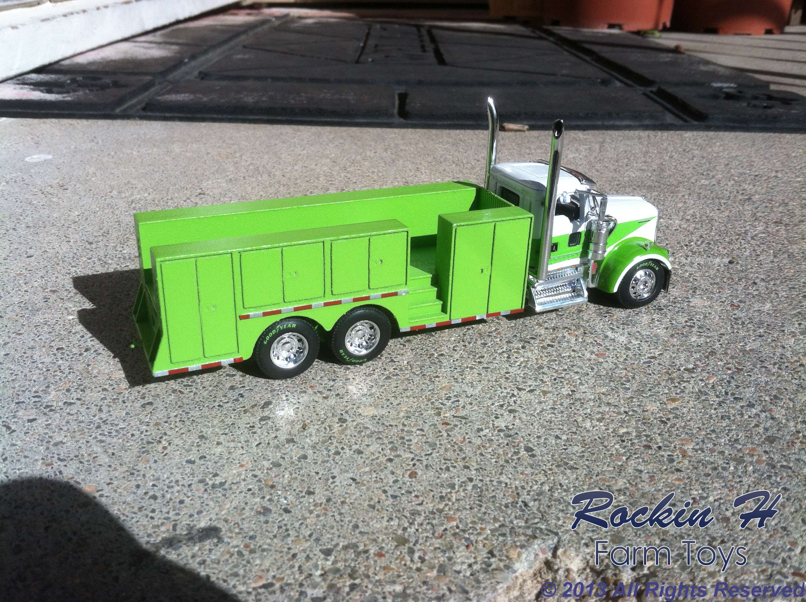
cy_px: 301
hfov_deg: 52.7
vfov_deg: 40.6
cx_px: 403
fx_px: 814
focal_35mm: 35
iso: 80
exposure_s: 1/2143
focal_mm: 3.85
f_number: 2.8
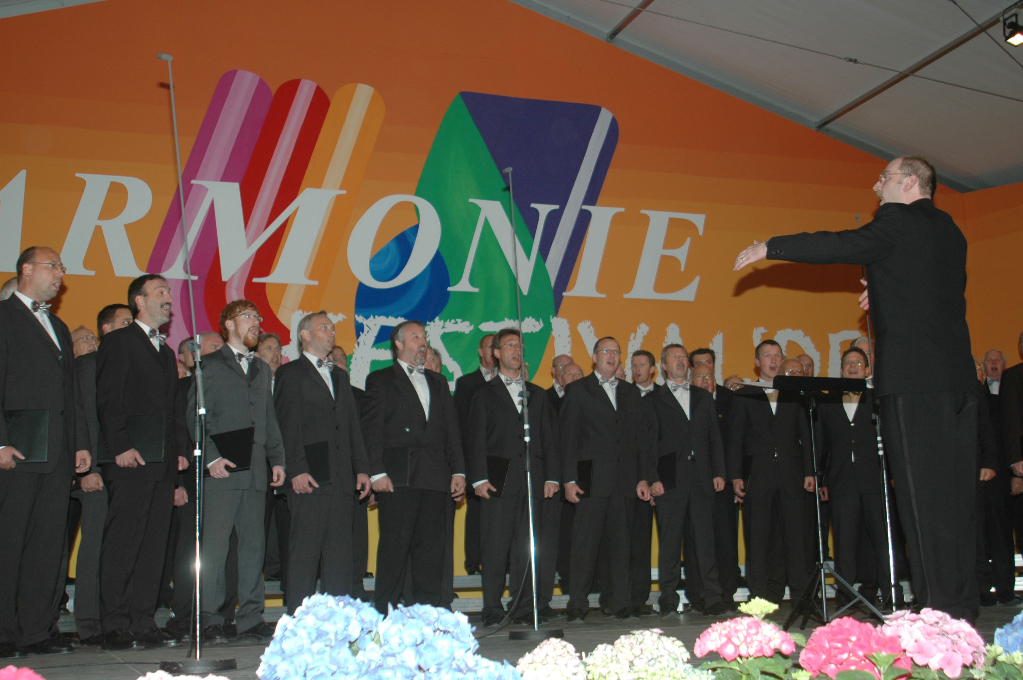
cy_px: 340
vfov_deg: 28.0
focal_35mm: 48
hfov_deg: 41.1
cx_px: 512
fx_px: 1363
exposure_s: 1/500
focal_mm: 32
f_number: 4.2
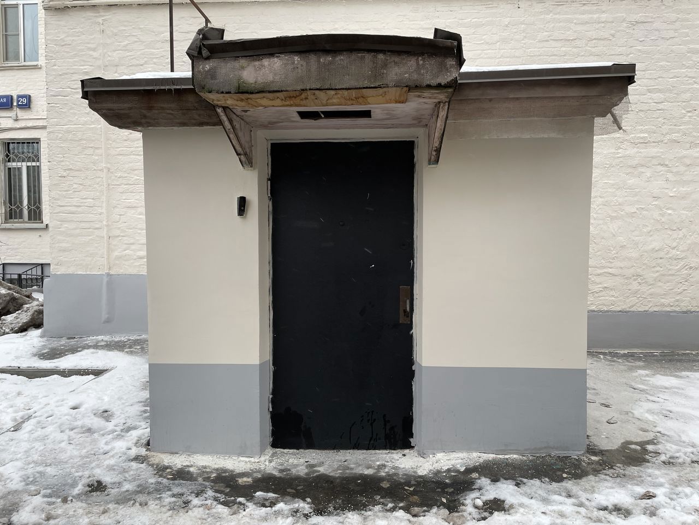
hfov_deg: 67.3
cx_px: 350
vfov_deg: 53.1
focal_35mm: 26
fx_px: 525
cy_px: 262
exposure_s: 1/121
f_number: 1.6
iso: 64
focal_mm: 4.2
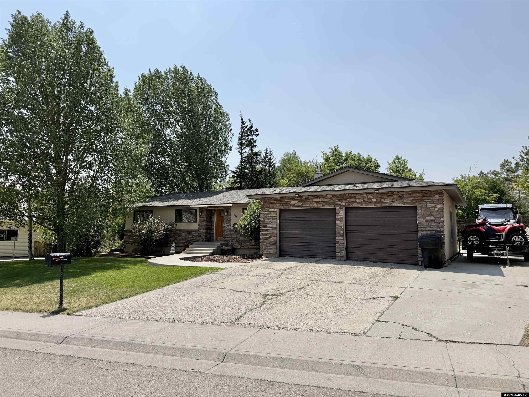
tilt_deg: +4.6
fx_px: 367
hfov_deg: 71.6
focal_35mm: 24
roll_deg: -0.5
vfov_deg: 56.8
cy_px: 198
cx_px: 264
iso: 80
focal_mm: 6.76
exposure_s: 1/9091
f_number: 1.78
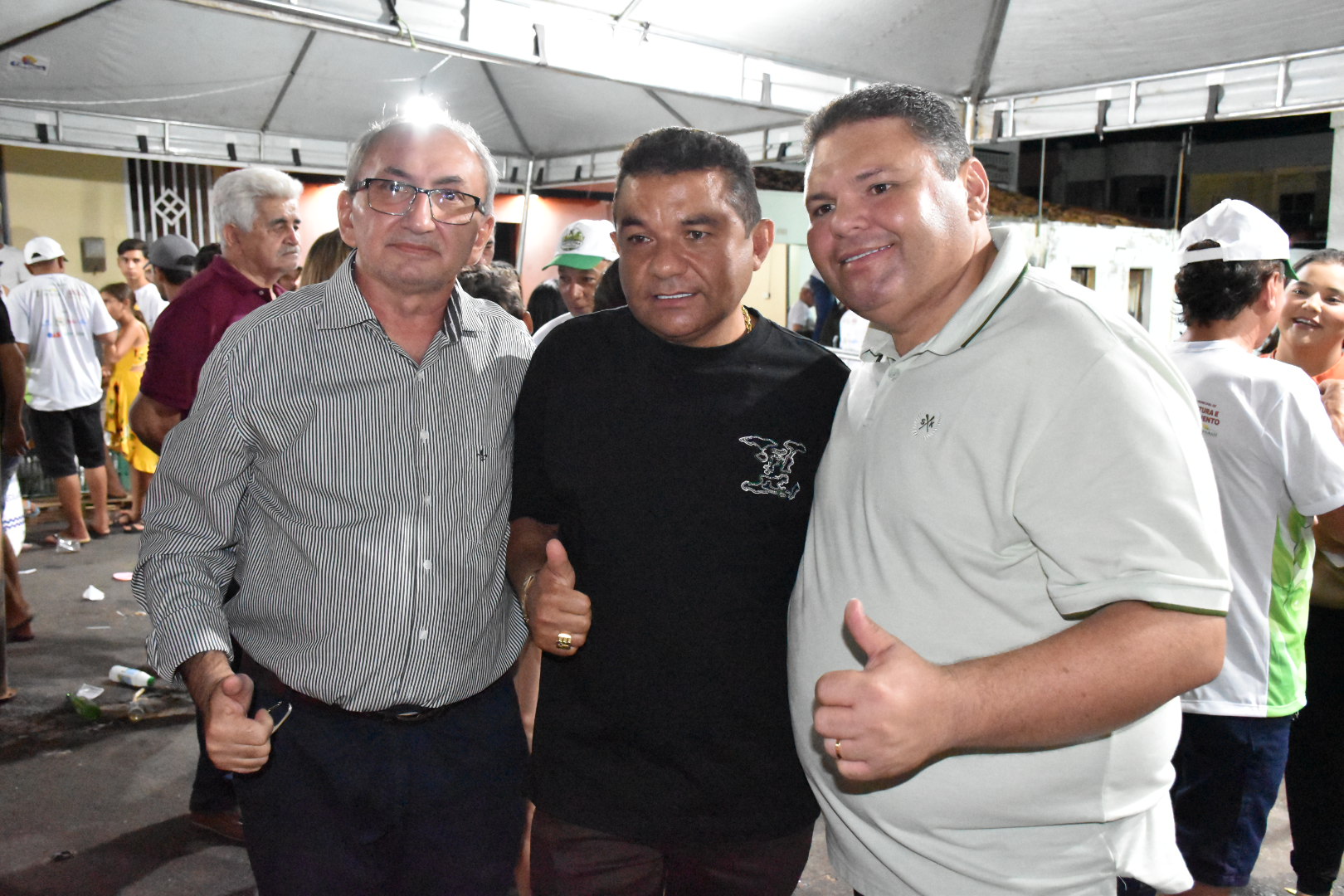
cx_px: 672
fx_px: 1120
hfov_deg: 61.9
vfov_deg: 43.6
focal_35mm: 30
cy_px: 448
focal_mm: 20
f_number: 5
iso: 12800
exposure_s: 1/100
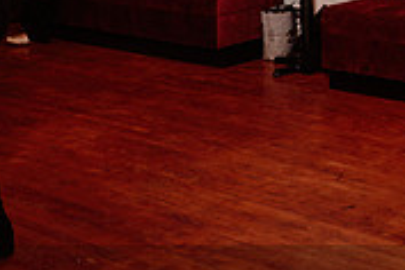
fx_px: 1046
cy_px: 24
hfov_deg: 21.2
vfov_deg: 14.5
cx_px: 394
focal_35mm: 93
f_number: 2.8
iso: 800
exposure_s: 1/160
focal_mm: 26
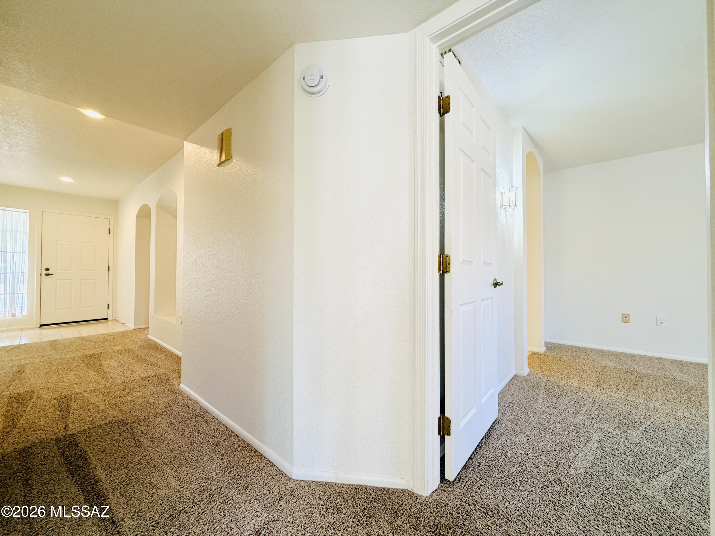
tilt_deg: +0.1
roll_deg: -0.8
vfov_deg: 85.7
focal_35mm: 14
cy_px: 268
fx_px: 289
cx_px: 358
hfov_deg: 102.1
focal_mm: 2.22
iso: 200
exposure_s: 1/120
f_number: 2.2
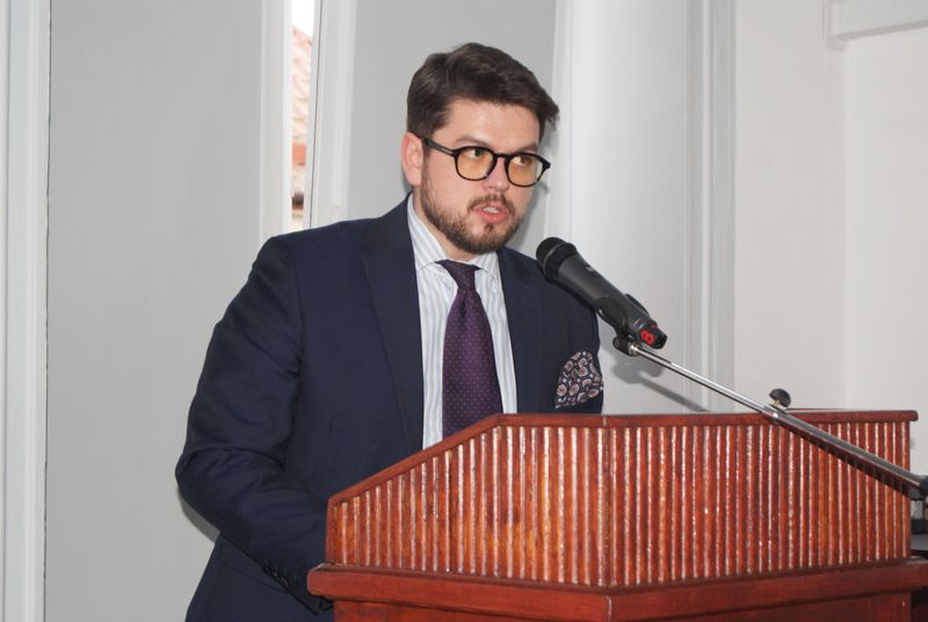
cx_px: 464
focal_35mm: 82
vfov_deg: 16.6
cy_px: 311
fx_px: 2130
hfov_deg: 24.6
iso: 400
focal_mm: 55
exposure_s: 1/80
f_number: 5.6
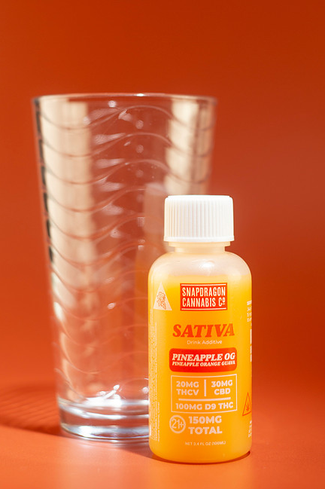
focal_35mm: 74
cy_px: 163
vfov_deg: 27.2
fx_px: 1003
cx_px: 197
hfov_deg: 18.4
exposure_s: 1/80
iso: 200
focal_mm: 50
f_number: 2.8
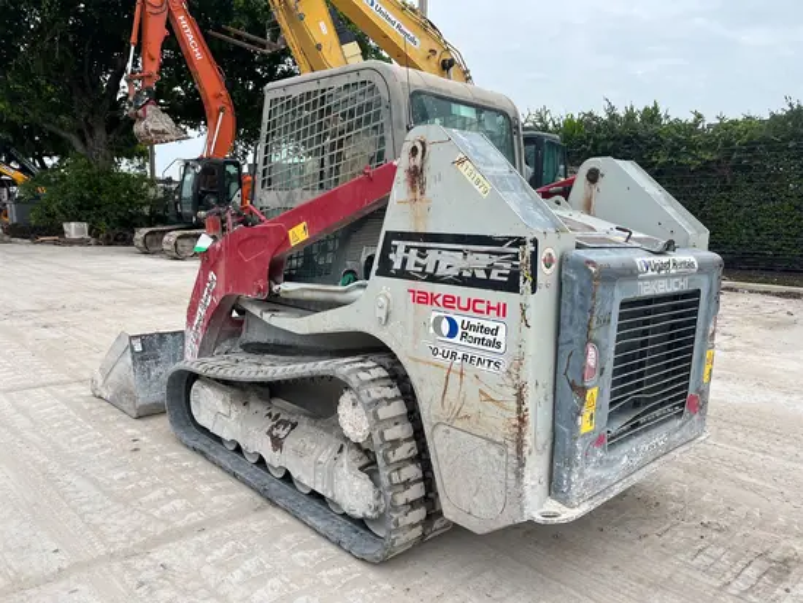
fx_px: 603
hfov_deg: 67.3
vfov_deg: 53.1
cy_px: 302
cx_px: 402
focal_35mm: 26
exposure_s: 1/1623
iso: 50
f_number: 1.6
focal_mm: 5.1
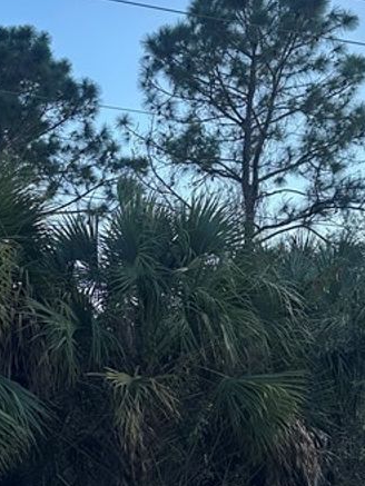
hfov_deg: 19.4
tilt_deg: +10.7
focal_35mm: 75
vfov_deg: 26.0
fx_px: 1054
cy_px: 243
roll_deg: -3.0
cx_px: 65
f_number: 1.78
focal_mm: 6.86
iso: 80
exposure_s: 1/1949
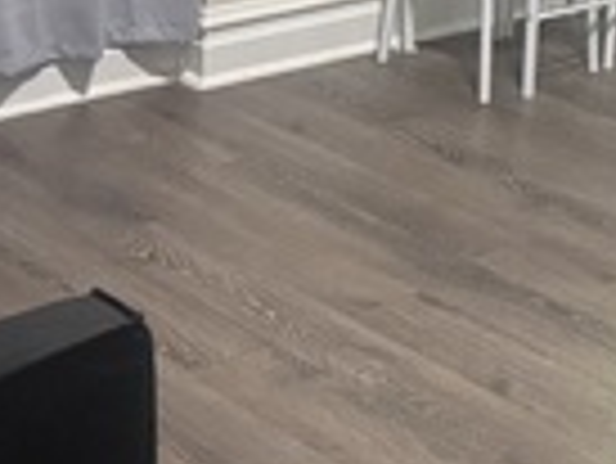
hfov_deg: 16.5
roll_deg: -2.5
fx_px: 2084
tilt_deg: -10.6
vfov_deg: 12.3
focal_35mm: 117
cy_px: -158
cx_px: 591
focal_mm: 6.76
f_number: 1.78
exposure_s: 1/60
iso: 800
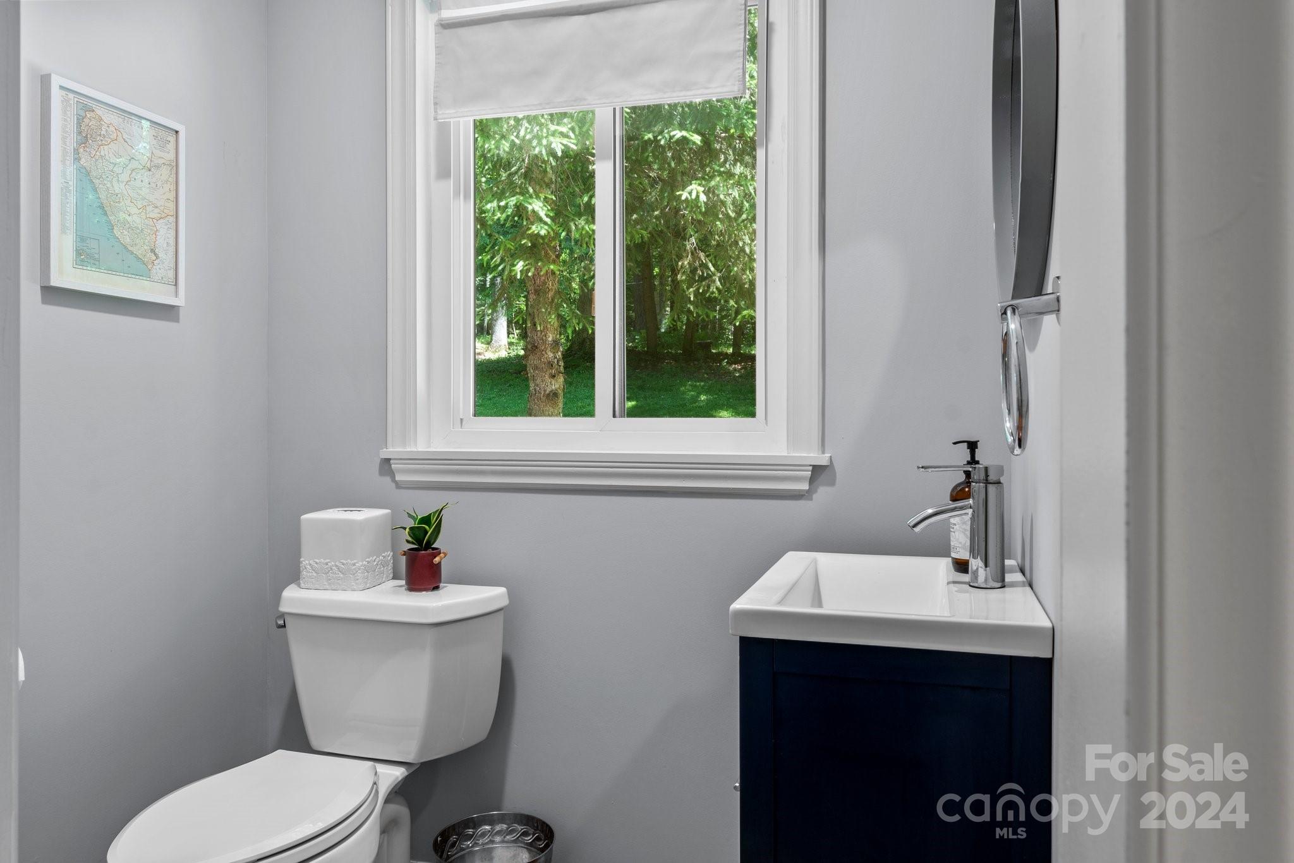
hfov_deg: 73.7
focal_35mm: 24
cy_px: 432
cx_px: 647
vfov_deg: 53.1
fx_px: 863
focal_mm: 16
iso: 100
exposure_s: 2
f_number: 10
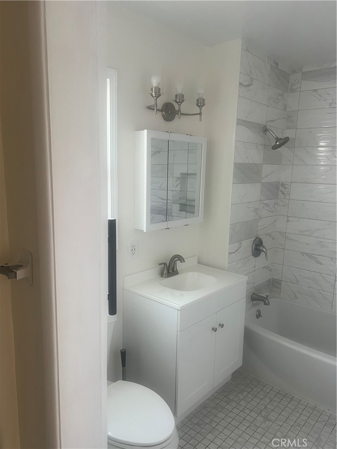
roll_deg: -1.6
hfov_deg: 53.1
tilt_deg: -9.4
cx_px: 168
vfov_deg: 67.3
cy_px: 224
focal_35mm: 26
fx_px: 337
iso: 125
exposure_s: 1/63
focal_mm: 5.7
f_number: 1.5
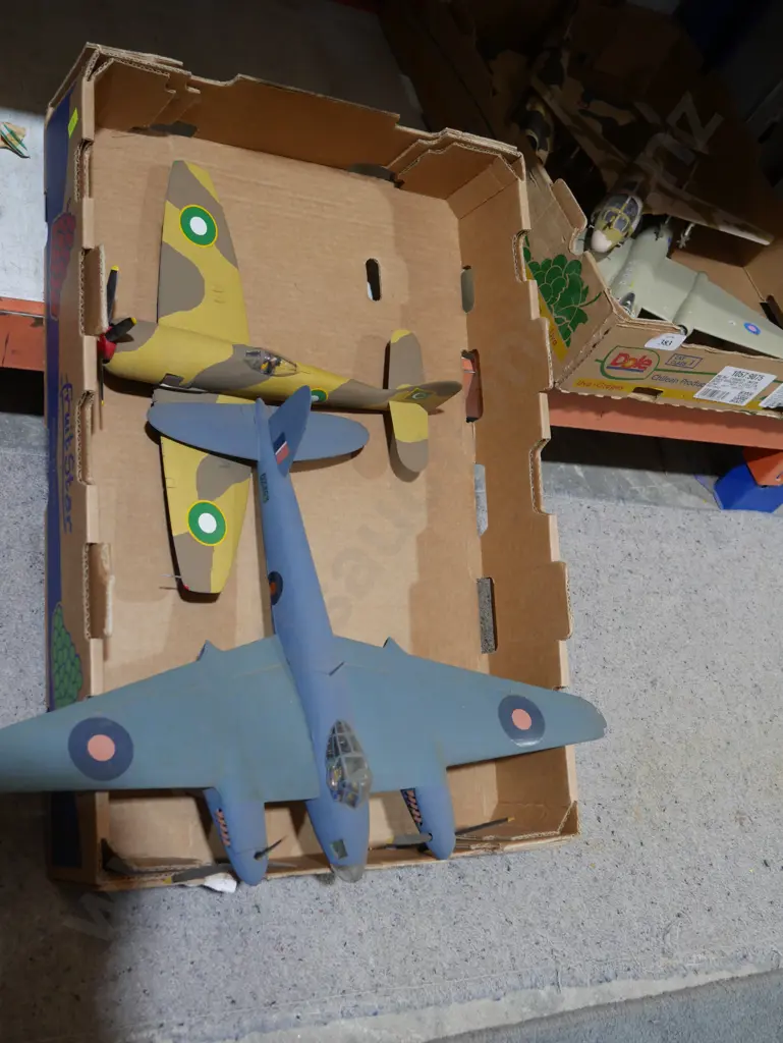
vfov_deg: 44.8
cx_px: 392
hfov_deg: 34.4
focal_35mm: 42
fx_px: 1266
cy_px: 522
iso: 500
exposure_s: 1/60
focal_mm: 21
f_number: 4.6
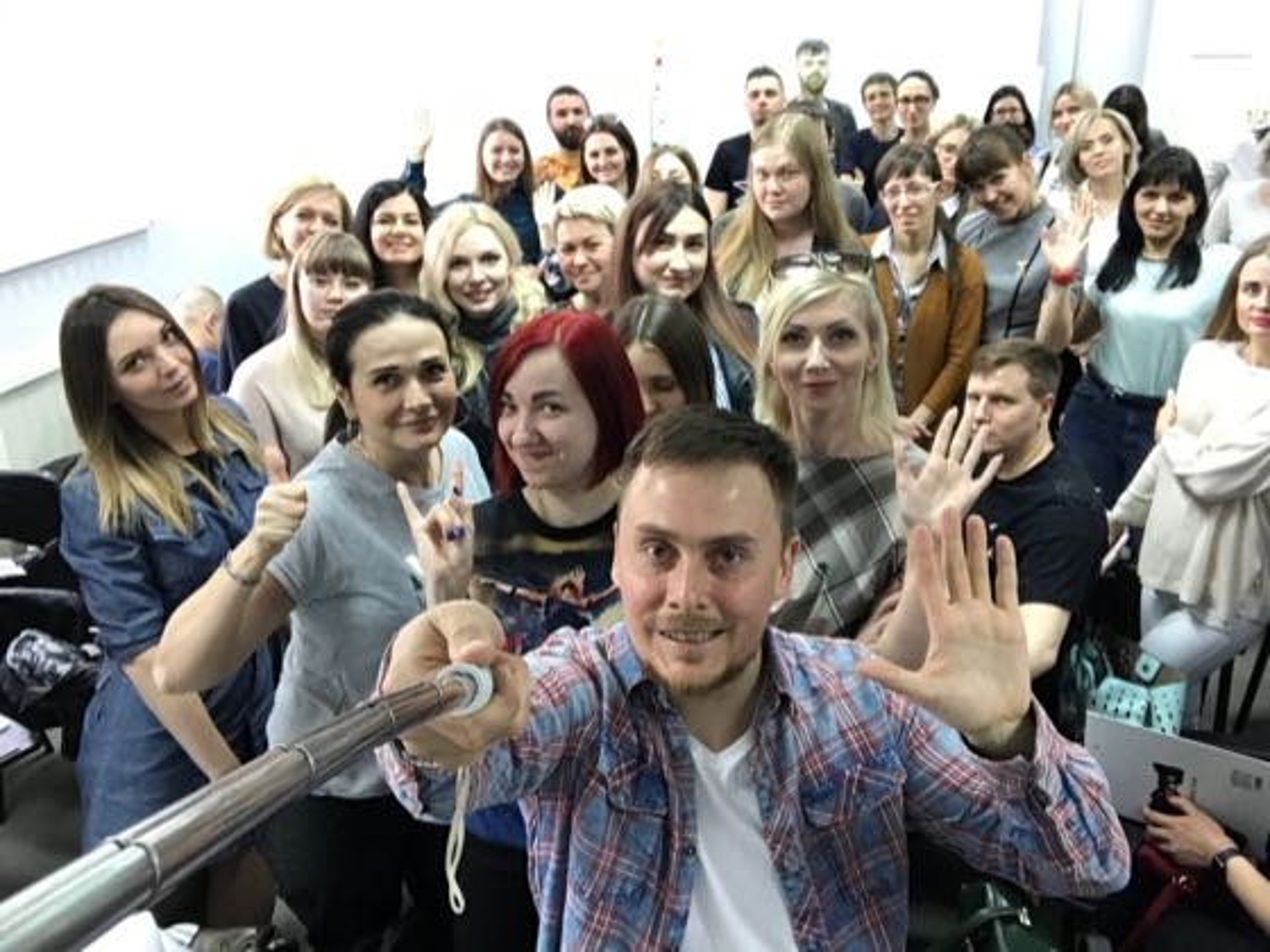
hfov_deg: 56.8
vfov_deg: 44.2
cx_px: 635
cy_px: 476
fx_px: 1174
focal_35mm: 32
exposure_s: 1/33
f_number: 2.2
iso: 200
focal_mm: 2.87
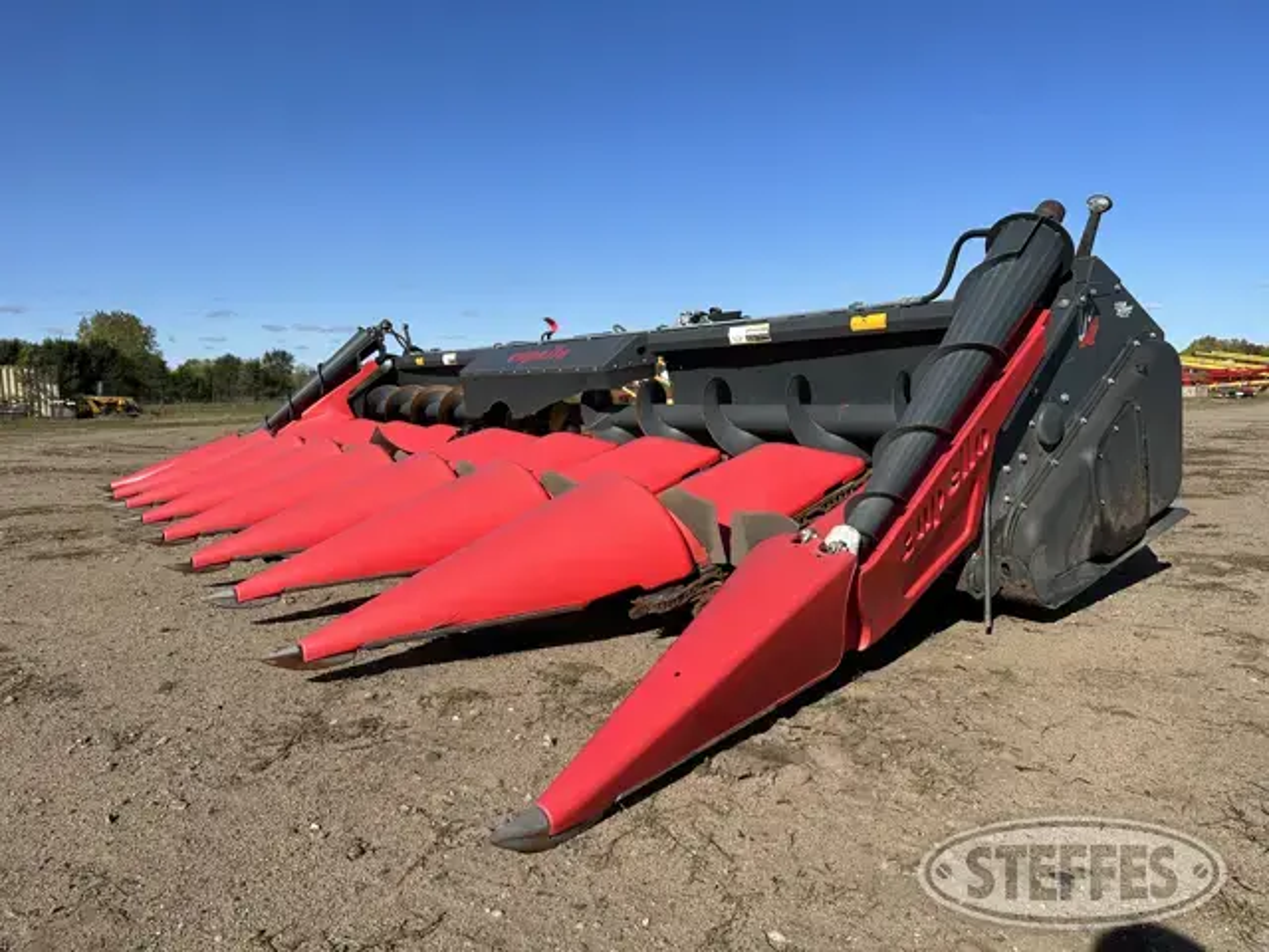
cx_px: 634
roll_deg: +0.6
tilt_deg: -6.9
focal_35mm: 24
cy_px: 476
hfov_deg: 71.6
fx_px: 880
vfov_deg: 56.8
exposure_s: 1/5525
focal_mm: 6.86
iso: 80
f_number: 1.78
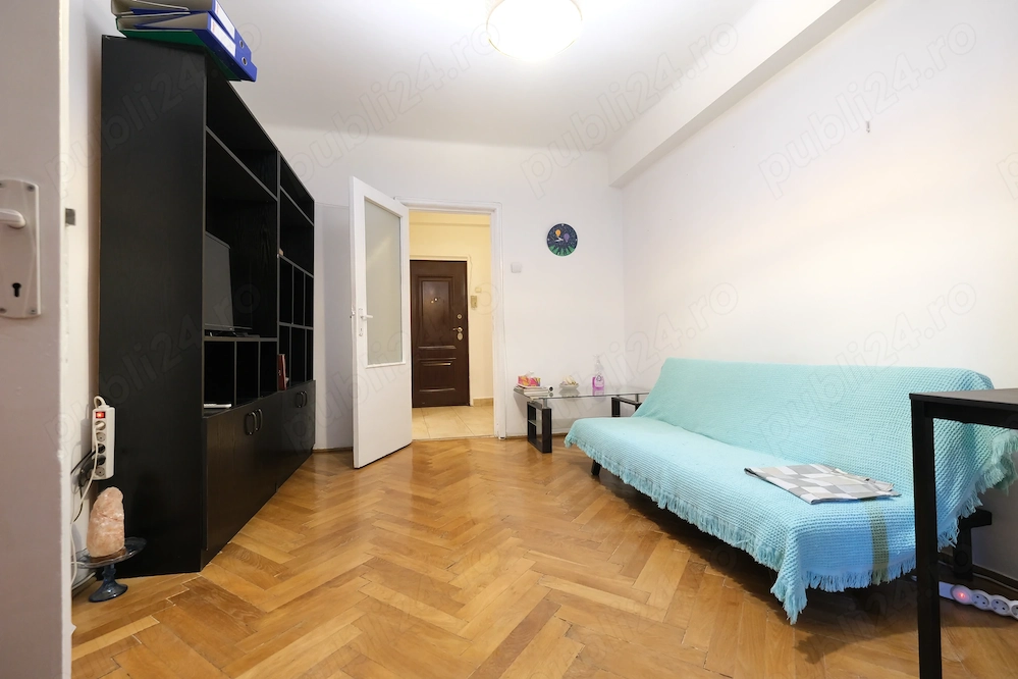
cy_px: 340
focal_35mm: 15
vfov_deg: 77.3
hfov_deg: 100.4
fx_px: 424
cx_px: 509
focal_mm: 10
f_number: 4
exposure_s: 1/15
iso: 1250
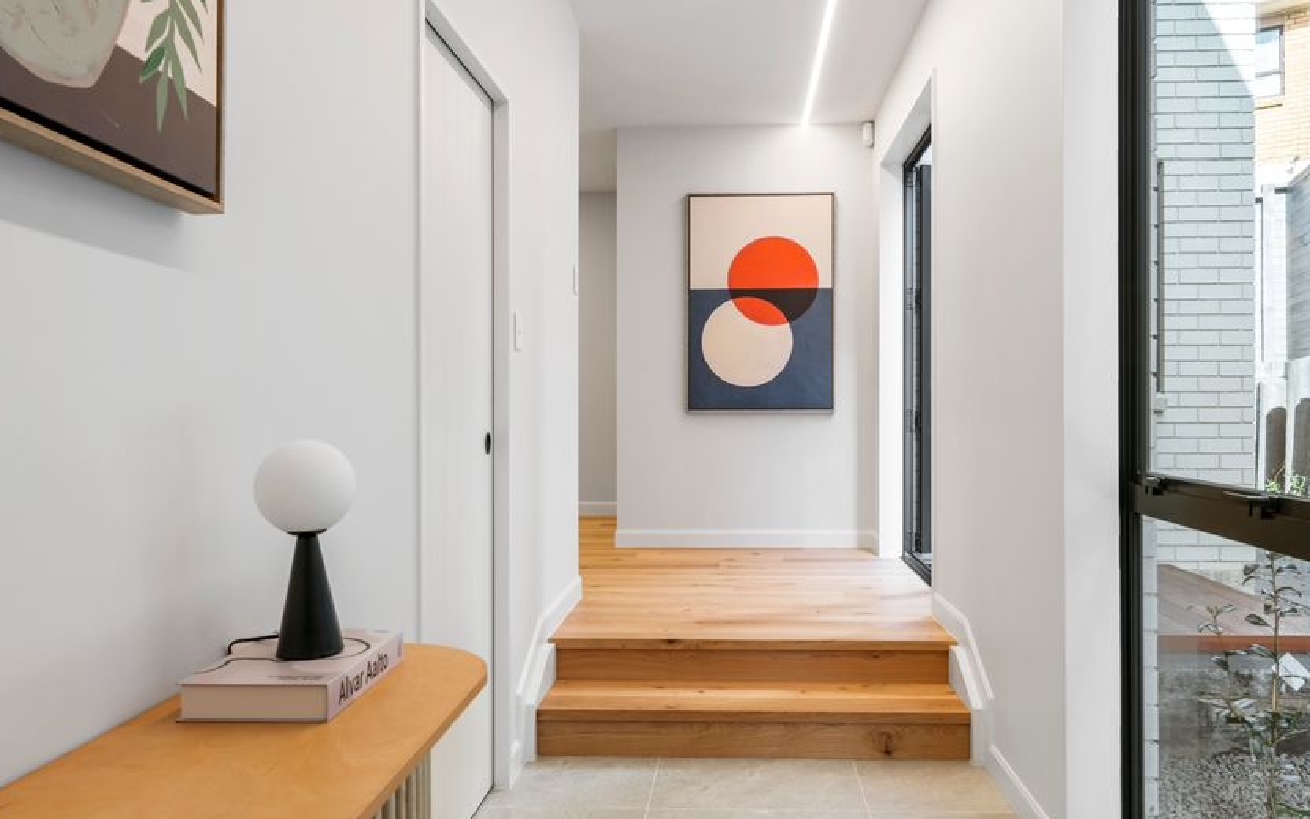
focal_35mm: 27
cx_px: 705
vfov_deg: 46.0
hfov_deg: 68.3
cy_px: 398
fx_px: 964
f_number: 9
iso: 125
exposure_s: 1/10
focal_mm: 17
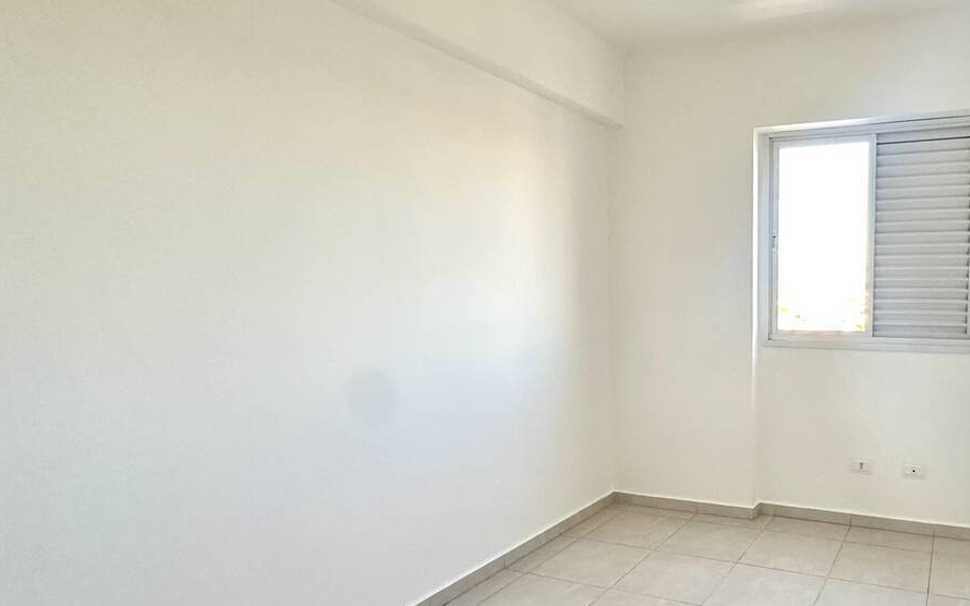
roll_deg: -0.4
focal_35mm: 24
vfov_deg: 50.9
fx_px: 634
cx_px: 729
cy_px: 346
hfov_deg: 69.8
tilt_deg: -5.6
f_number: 2.2
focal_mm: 2.22
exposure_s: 1/99
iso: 200
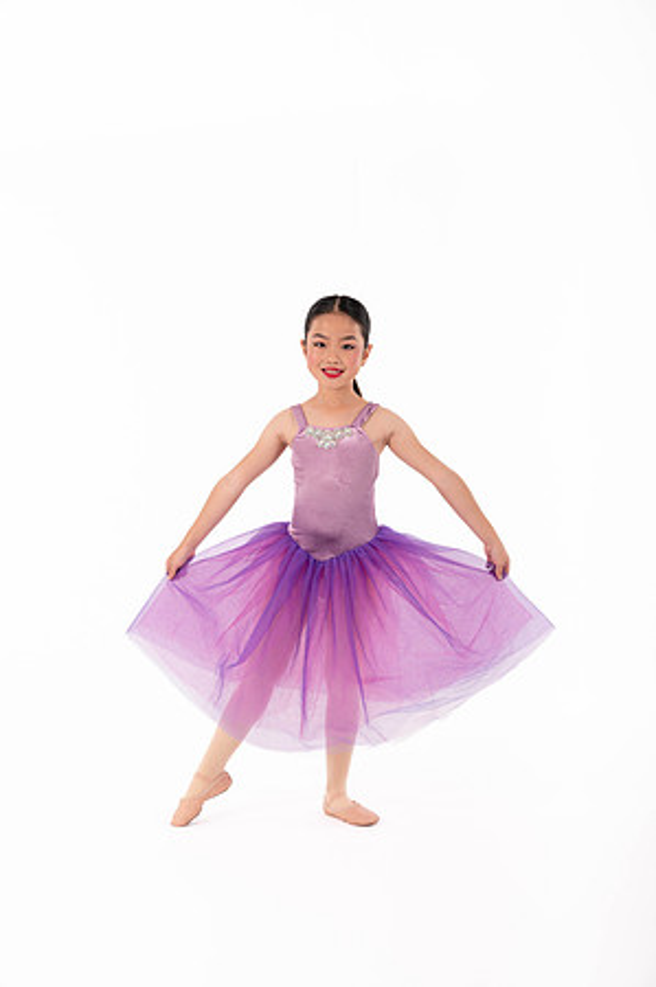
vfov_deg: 28.9
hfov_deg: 19.4
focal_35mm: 70
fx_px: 1918
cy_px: 494
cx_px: 328
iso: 200
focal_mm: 70
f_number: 8
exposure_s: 1/200
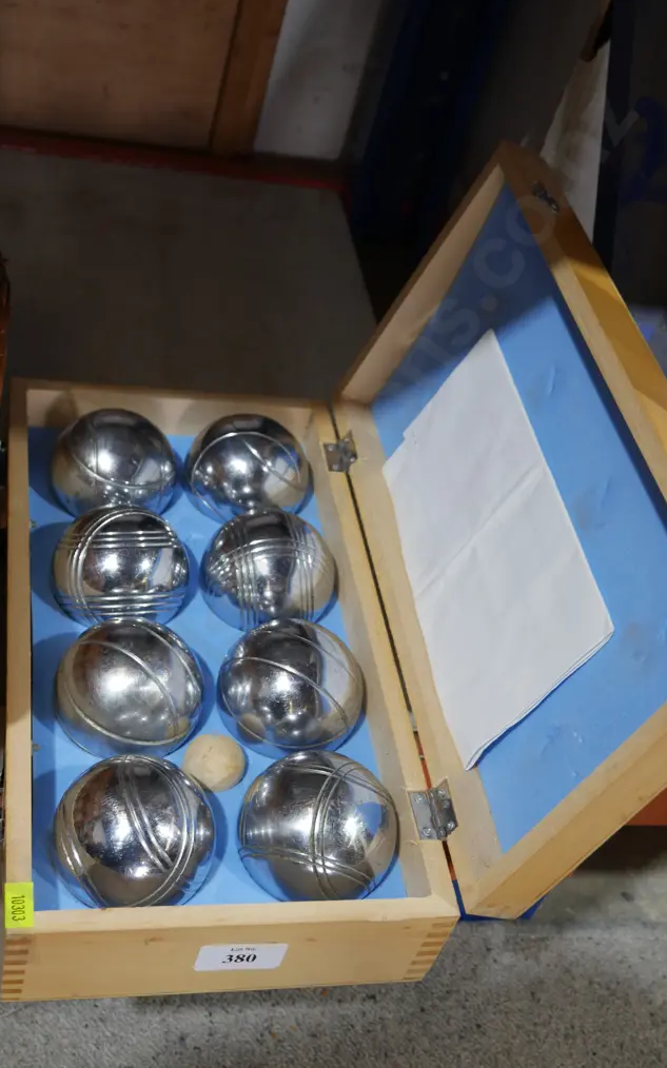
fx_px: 1310
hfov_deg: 28.5
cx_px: 296
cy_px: 532
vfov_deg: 44.4
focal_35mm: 45
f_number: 4.6
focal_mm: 21
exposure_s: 1/60
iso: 400
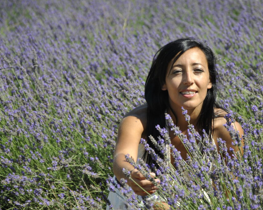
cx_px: 150
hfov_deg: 12.4
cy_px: 105
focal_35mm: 156
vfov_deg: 9.9
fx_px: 1214
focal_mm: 92
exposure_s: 1/320
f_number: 5.6
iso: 100
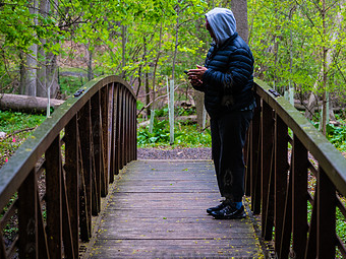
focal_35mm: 125
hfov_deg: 15.7
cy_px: 87
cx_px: 227
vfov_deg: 11.8
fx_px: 1249
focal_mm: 75
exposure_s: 1/320
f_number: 4
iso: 1000
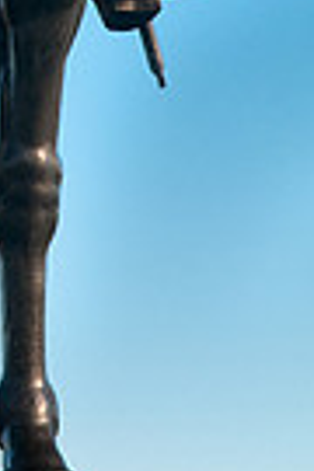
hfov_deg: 4.9
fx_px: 3606
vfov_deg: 7.3
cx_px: -190
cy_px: -258
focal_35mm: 276
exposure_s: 1/60
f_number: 8
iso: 200
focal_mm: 55
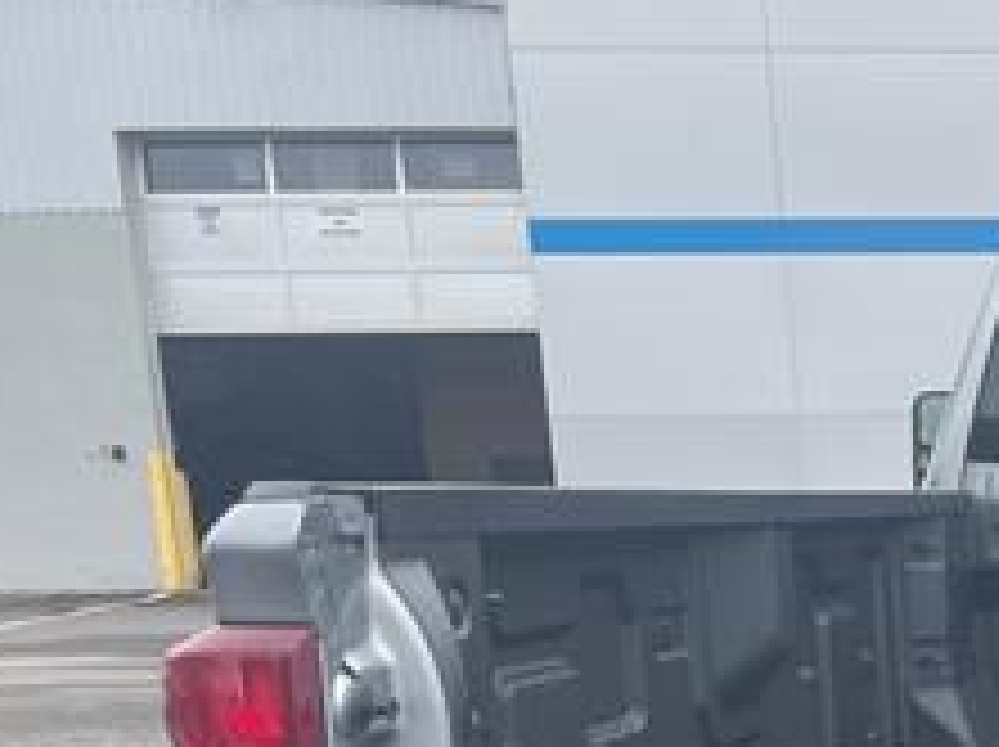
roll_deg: +1.2
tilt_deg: -12.7
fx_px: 2162
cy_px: 986
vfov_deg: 18.2
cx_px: 1336
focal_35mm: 75
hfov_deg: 22.8
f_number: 1.6
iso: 32
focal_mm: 4.2
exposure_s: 1/491
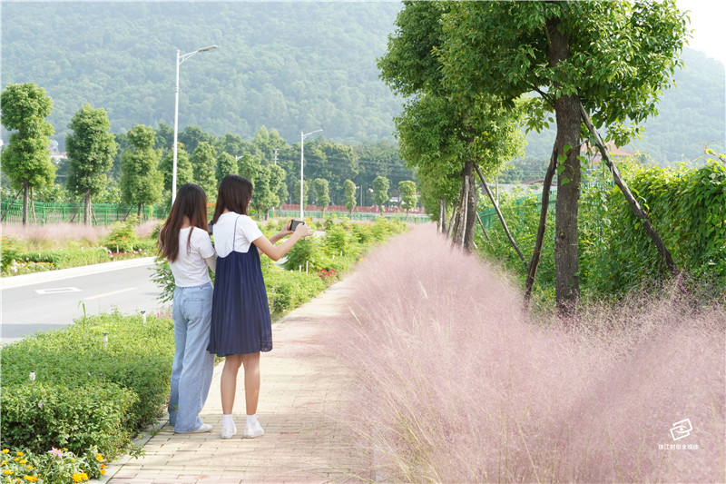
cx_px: 363
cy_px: 242
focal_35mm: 62
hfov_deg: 32.6
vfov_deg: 22.1
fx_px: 1240
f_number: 10
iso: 800
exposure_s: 1/400
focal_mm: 41
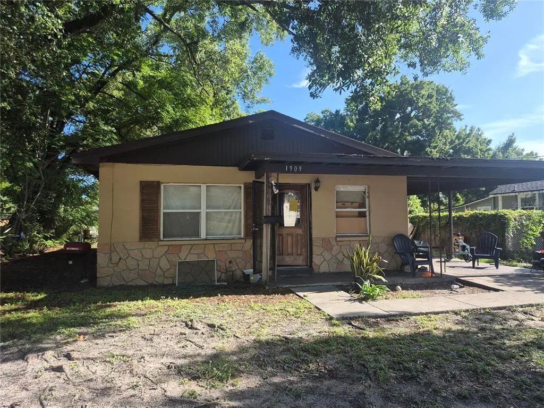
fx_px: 361
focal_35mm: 23
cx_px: 272
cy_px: 204
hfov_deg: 73.9
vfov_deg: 58.9
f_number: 1.8
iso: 25
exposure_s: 1/594
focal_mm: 5.4
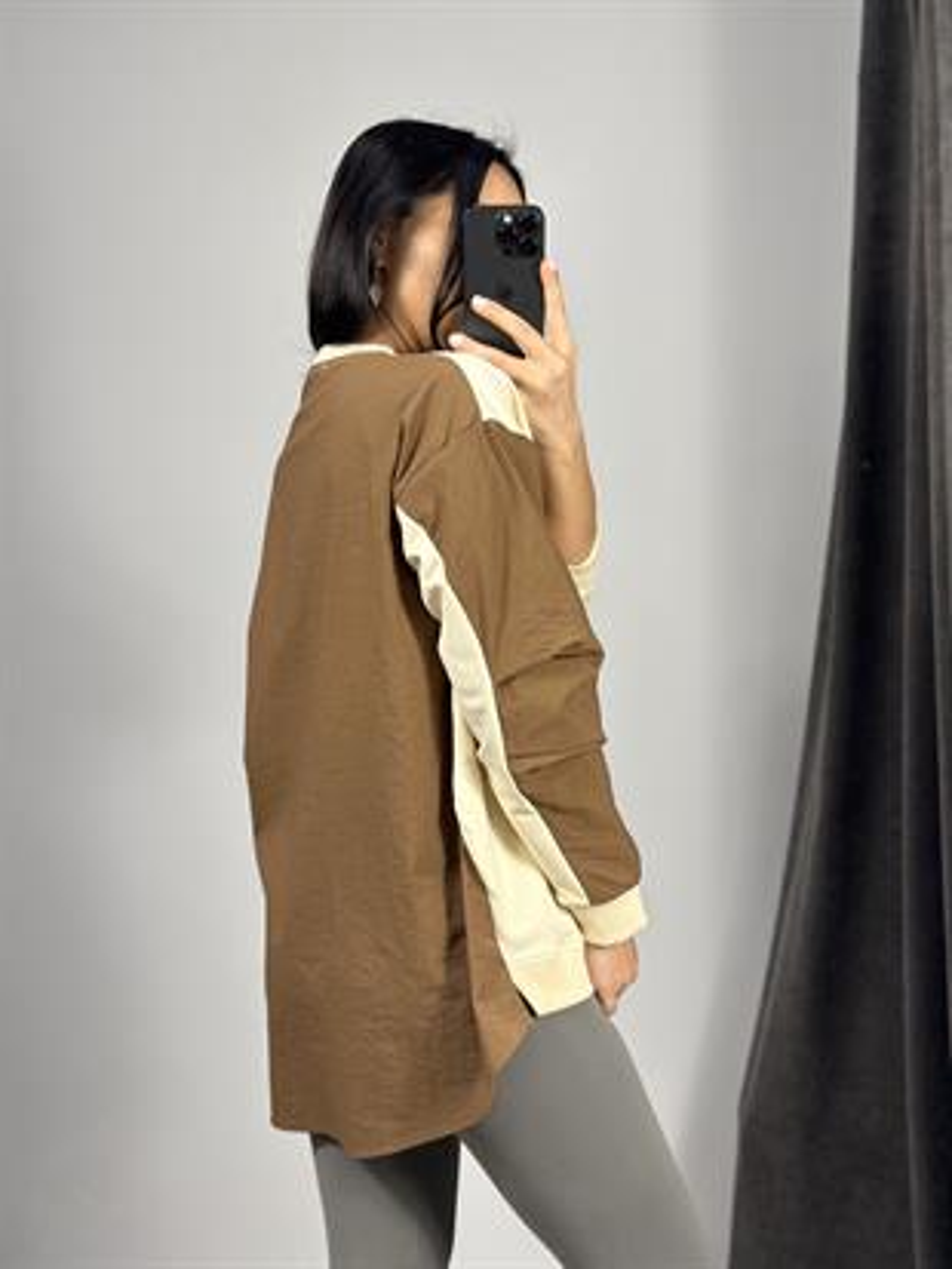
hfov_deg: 30.3
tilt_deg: -26.4
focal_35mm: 48
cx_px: 476
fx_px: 1759
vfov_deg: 39.6
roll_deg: -0.6
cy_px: 634
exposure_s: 1/100
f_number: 1.78
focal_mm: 6.86
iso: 100
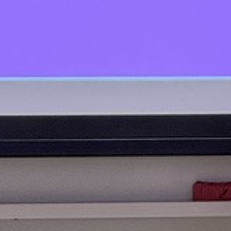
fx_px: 4870
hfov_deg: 2.7
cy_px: 260
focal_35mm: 645
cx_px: 463
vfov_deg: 2.7
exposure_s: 1/120
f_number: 2.8
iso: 250
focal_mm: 15.66
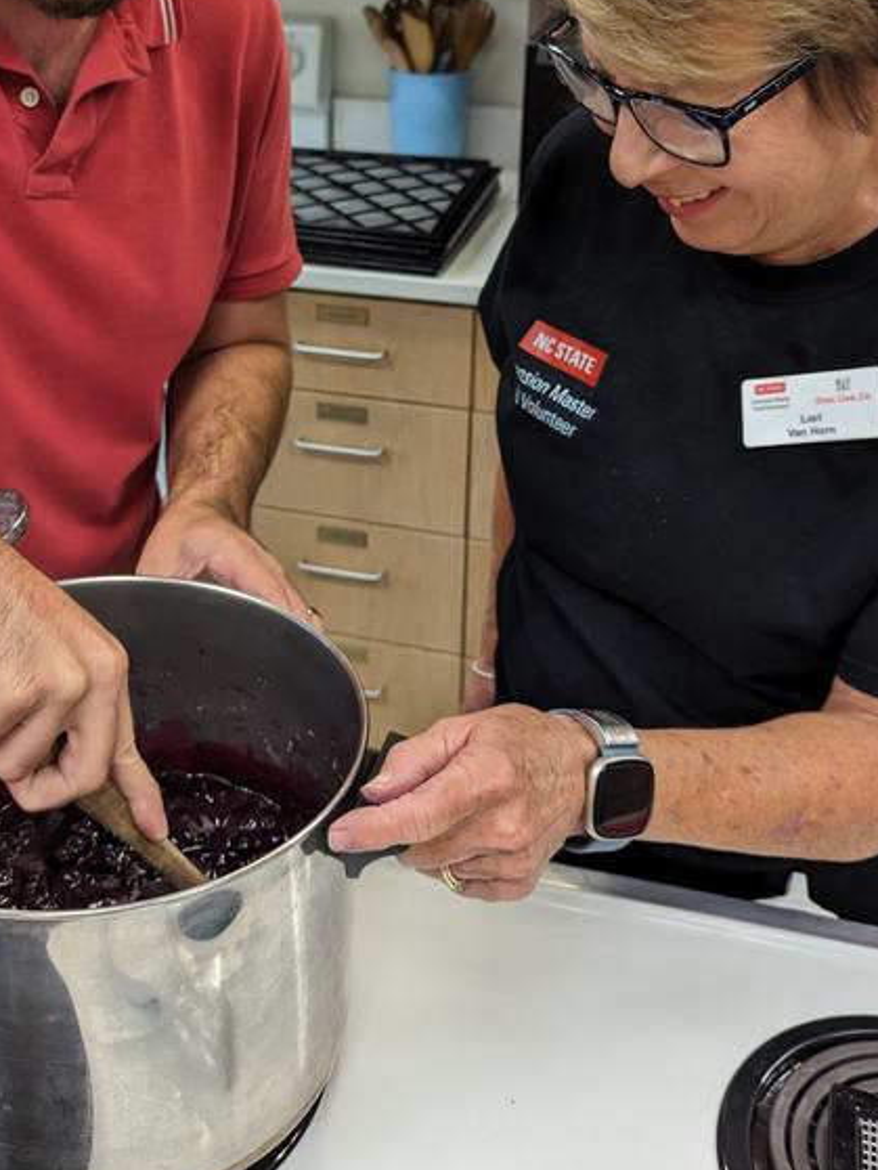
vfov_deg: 45.8
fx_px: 1352
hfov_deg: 35.7
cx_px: 310
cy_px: 355
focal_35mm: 40
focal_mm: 6.81
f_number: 1.85
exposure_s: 1/309
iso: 619
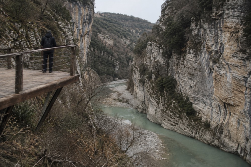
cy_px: 84
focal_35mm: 40
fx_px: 279
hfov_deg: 48.5
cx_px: 126
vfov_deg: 33.4
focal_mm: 40
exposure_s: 1/80
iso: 320
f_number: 11
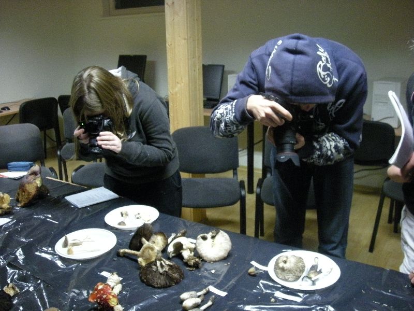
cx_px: 207
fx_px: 419
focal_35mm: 35
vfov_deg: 40.7
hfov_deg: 52.6
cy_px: 156
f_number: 2.8
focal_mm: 5.7
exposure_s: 1/26.6
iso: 400
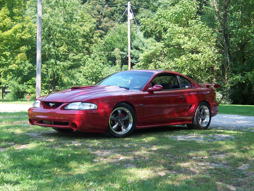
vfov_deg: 21.9
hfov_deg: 29.0
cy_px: 96
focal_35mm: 67
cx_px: 127
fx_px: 492
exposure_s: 1/180
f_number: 4
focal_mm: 10.4
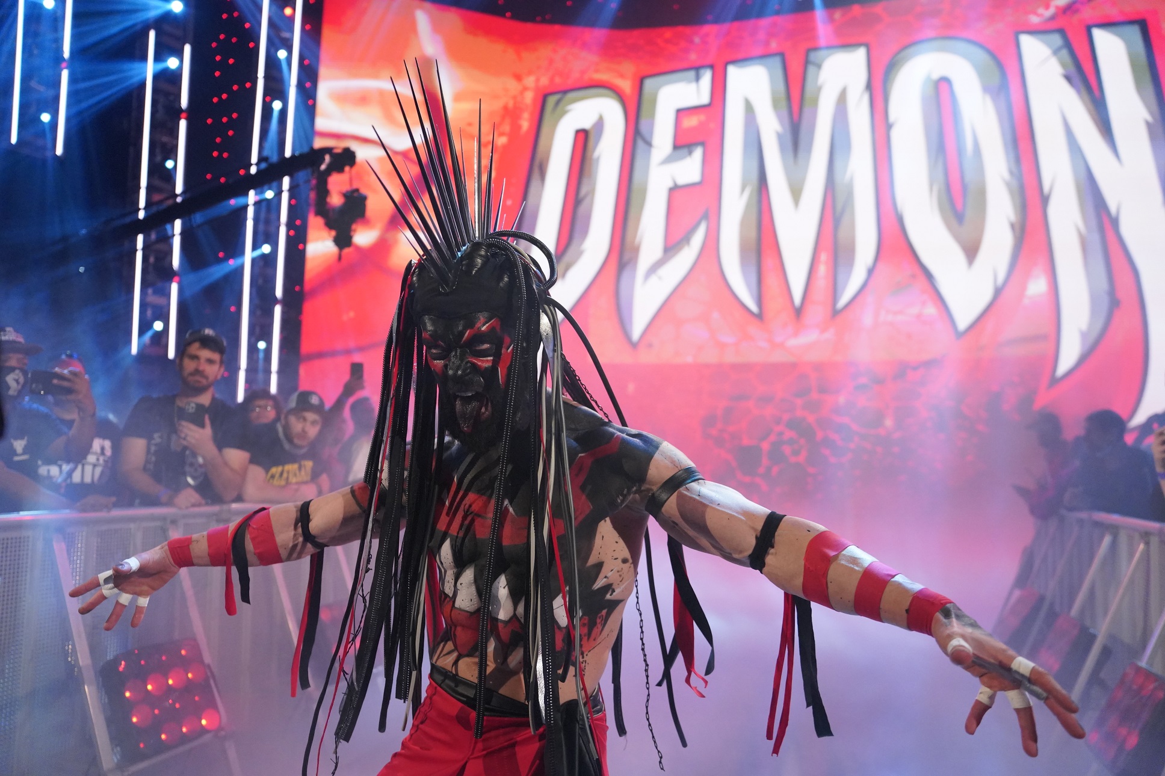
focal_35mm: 24
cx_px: 582
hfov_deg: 73.8
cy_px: 388
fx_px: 776
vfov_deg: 53.1
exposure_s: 1/800
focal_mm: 24
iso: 6400
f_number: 2.8
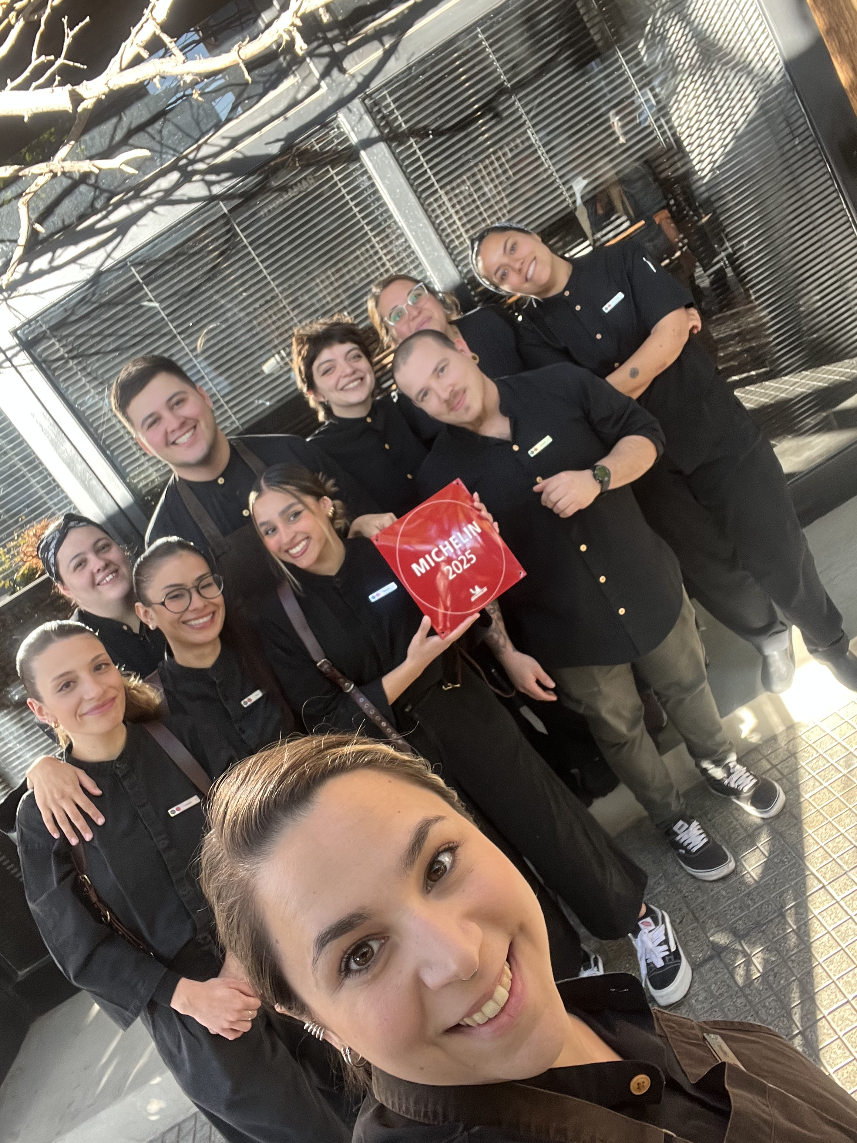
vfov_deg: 60.0
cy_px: 572
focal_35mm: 30
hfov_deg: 46.8
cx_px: 428
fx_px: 990
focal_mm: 2.71
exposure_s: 1/86
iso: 100
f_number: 2.2
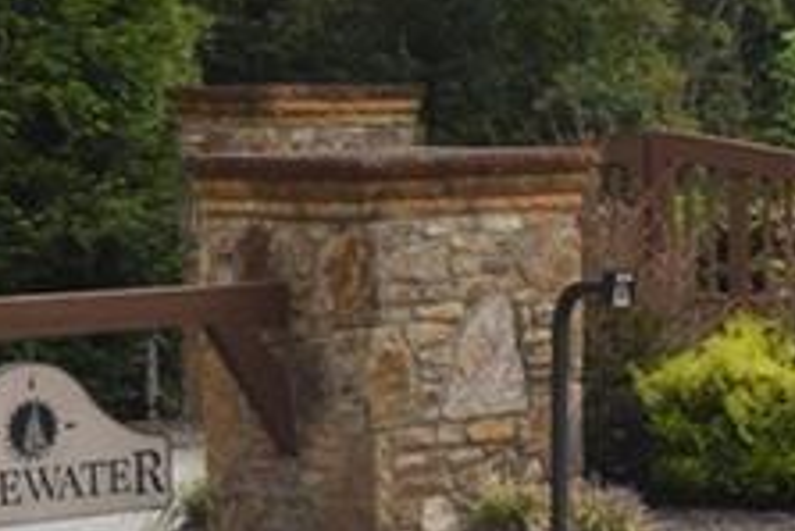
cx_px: 1152
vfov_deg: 8.3
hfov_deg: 11.9
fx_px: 3646
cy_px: 271
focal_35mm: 165
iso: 100
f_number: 10
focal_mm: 24
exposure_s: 1/200
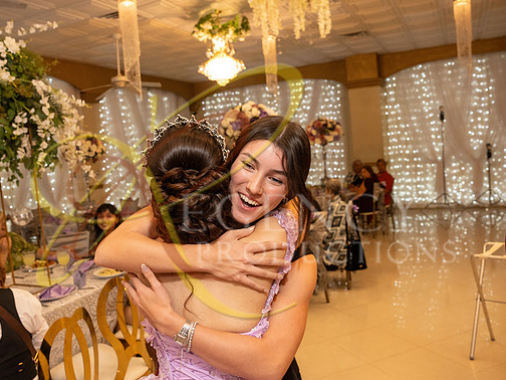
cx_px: 224
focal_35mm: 31
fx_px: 453
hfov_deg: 58.2
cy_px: 192
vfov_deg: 45.4
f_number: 5.6
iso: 5000
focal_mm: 28
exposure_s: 1/125
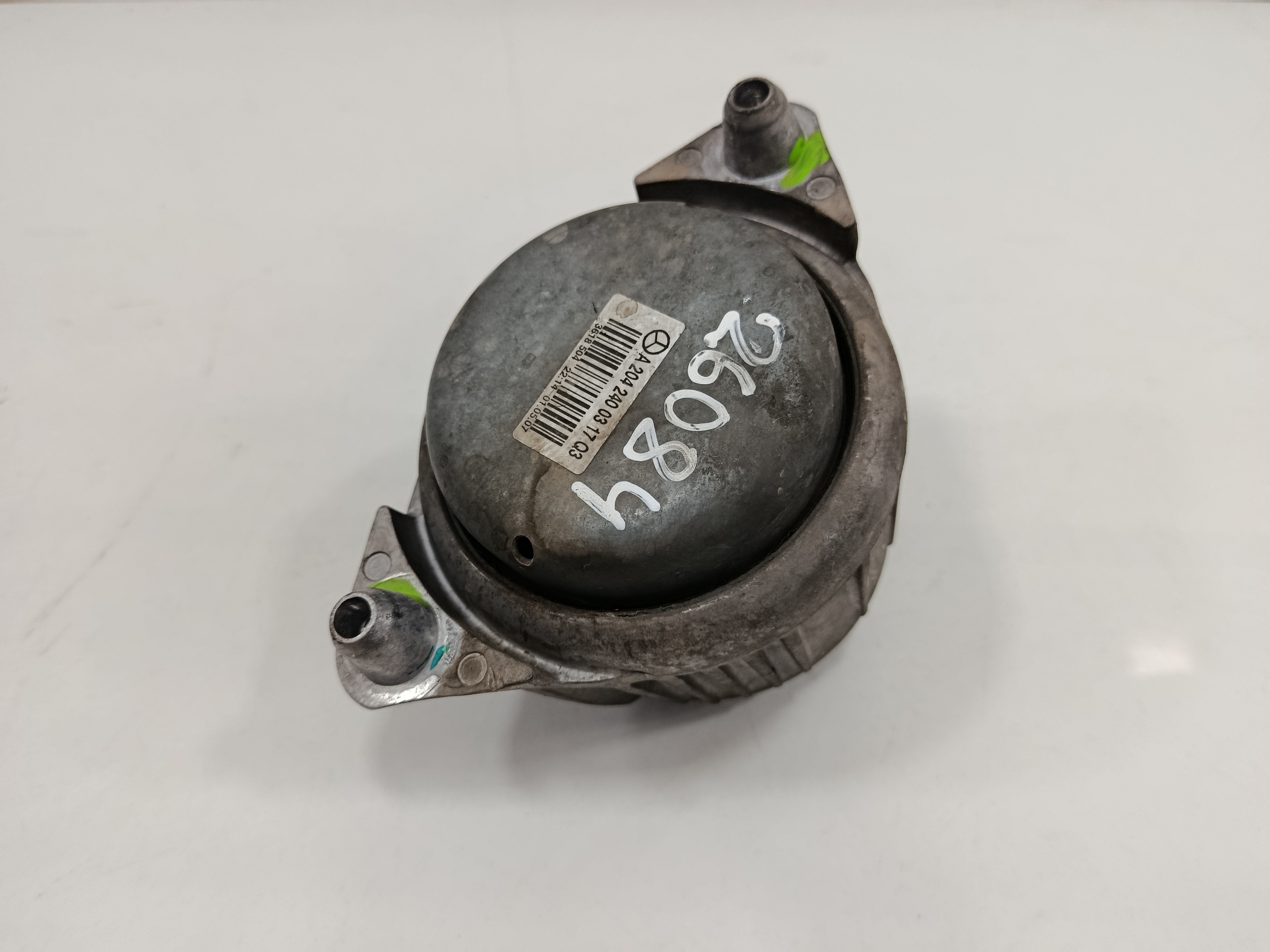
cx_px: 635
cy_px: 476
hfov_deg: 71.6
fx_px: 881
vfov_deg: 56.8
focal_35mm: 24
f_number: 1.7
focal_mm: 5.24
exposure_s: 1/100
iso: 898
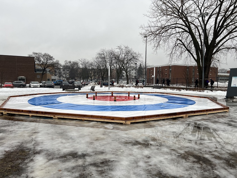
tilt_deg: -3.2
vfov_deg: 53.1
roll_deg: -0.9
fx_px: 178
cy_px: 89
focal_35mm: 26
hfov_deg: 67.3
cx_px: 118
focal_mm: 5.7
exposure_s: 1/536
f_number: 1.5
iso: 50
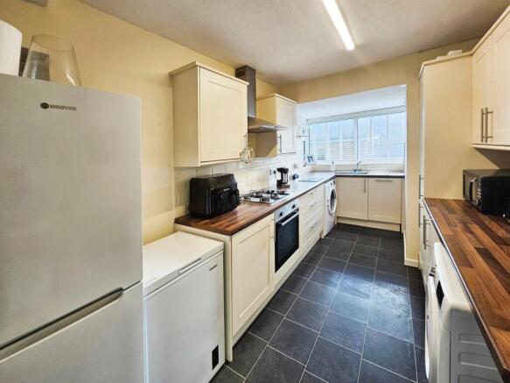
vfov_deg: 89.9
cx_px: 255
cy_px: 192
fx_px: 191
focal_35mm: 13
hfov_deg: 106.2
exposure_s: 1/50
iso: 32
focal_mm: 1.7
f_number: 2.2
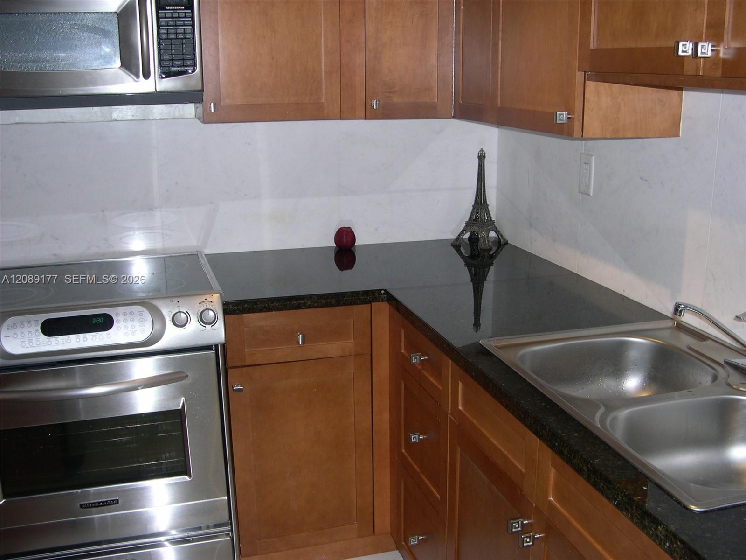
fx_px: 819
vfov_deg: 37.7
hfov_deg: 49.0
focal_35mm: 38
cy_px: 280
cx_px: 373
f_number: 2.8
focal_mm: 8
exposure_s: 1/60
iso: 100
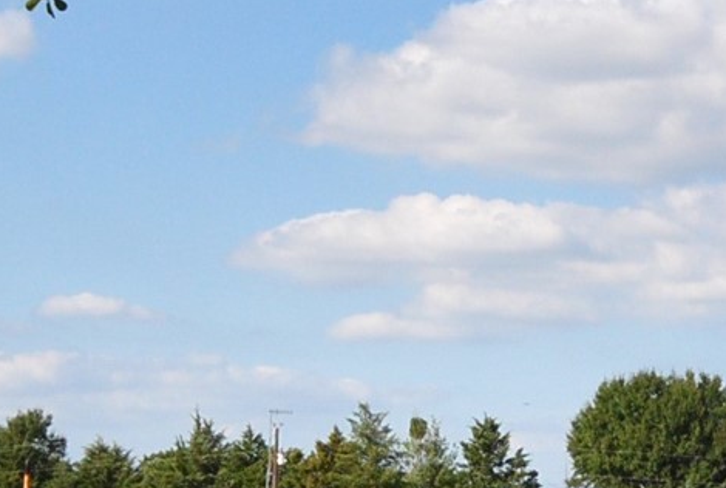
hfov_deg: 14.8
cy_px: 329
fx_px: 2790
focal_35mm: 138
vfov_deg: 10.0
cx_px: 527
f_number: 5.6
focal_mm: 20
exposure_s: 1/2500
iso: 400
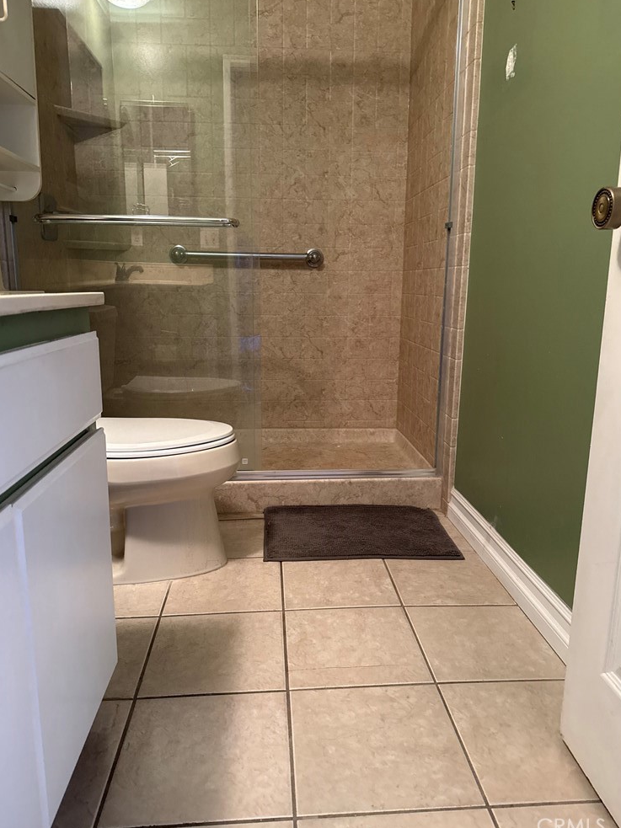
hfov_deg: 54.9
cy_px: 407
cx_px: 308
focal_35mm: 25
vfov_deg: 69.4
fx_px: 598
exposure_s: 1/60
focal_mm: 6.76
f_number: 1.78
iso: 500
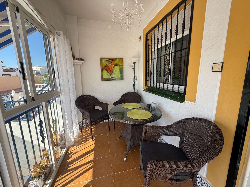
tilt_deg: -9.0
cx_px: 125
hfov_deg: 102.1
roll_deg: +1.1
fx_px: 101
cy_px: 94
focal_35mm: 14
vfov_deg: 85.7
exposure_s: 1/461
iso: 50
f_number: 2.2
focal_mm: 2.22
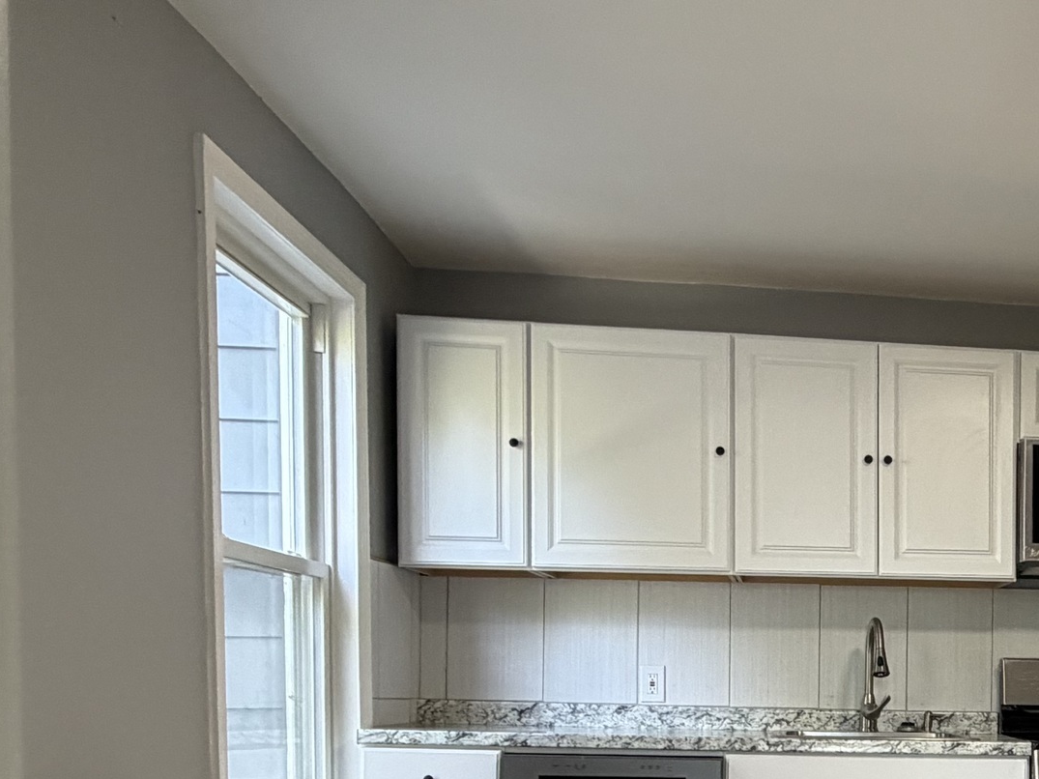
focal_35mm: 40
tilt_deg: -1.6
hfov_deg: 41.5
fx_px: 1200
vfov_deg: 33.9
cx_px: 1009
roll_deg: -0.4
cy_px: 711
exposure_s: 1/60
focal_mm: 2.22
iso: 200
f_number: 2.2
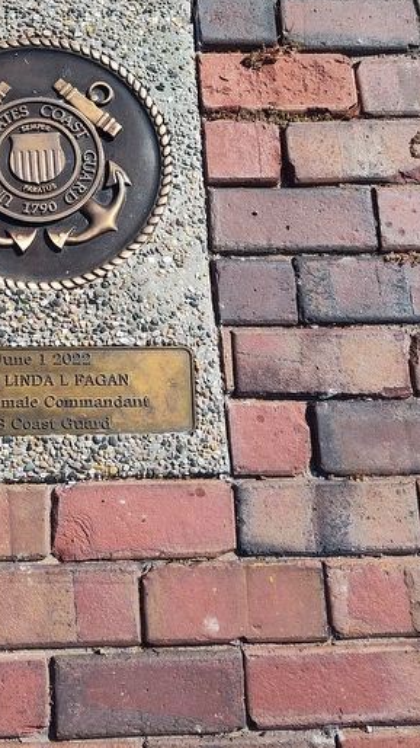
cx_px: 26
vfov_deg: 51.3
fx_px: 772
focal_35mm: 39
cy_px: 297
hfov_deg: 29.0
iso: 100
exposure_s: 1/1190
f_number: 1.8
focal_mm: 5.56
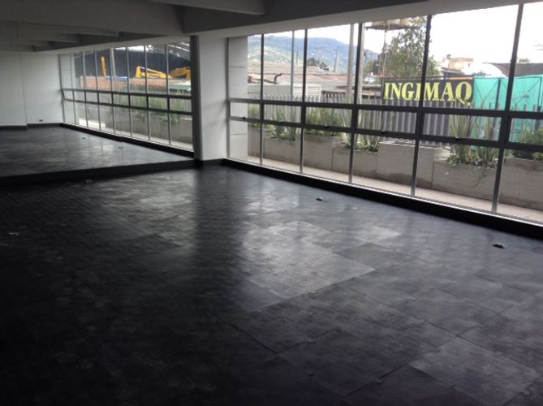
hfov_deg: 55.4
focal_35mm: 33
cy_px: 203
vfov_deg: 42.9
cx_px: 272
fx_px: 517
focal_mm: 3.3
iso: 25
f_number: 2.4
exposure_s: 1/120
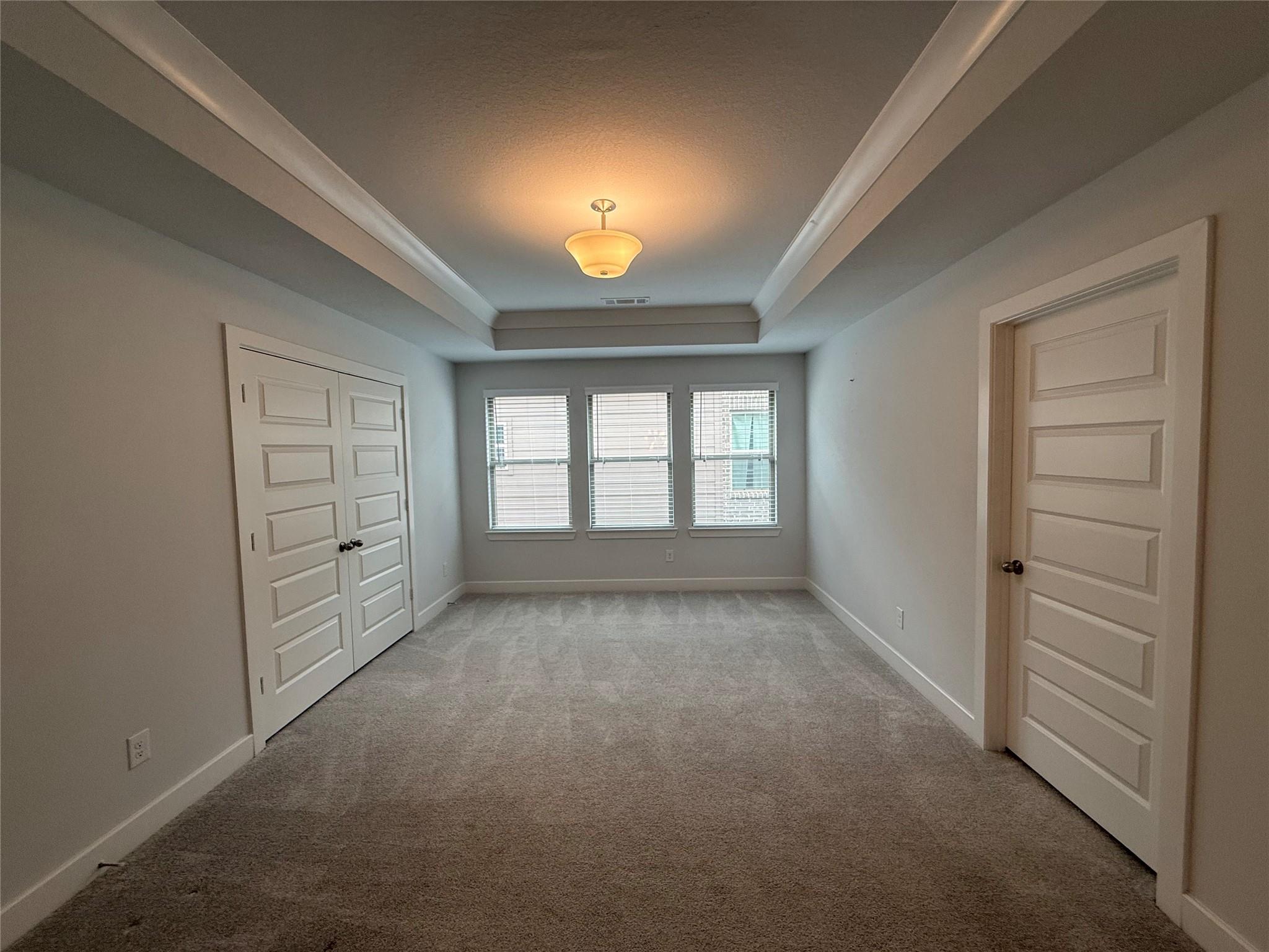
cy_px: 476
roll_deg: +1.4
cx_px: 634
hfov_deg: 102.1
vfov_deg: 85.7
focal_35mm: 14
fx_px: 513
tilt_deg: -2.4
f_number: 2.2
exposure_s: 1/120
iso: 80
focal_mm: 2.22
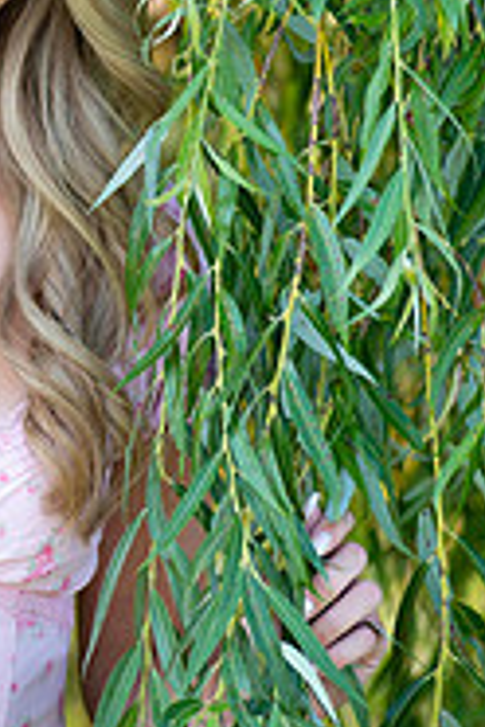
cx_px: -74
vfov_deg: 8.1
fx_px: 5133
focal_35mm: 254
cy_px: 344
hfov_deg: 5.4
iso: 160
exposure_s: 1/320
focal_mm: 105
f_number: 4
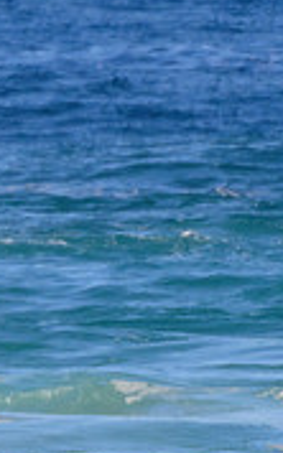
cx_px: -337
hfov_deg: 0.4
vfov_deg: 0.7
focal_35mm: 2995
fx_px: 37019
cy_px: 452
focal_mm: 900
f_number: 11
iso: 1100
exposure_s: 1/2500
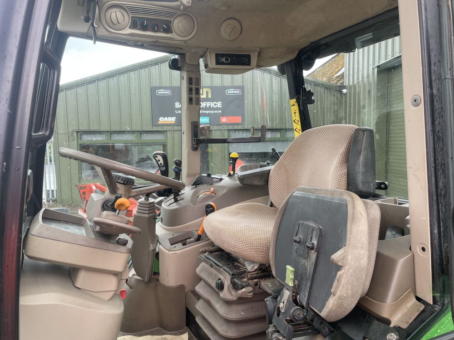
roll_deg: -0.1
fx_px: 341
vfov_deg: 53.1
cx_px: 227
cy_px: 170
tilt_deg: -4.3
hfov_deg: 67.3
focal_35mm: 26
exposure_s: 1/157
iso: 32
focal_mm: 4.2
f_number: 1.6
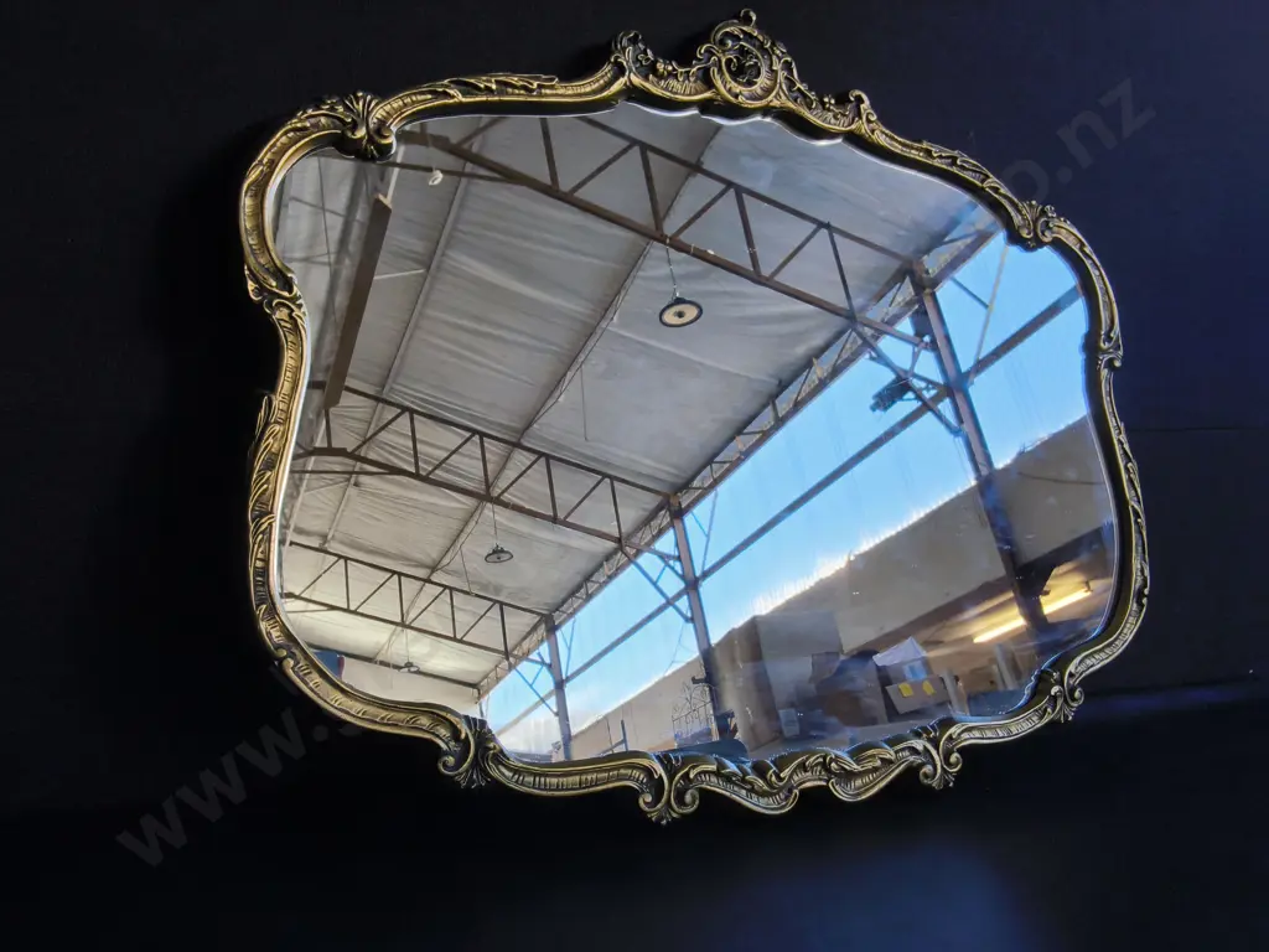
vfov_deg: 51.4
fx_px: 990
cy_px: 476
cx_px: 634
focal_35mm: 27
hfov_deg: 65.3
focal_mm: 2.87
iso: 40
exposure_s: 1/120
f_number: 2
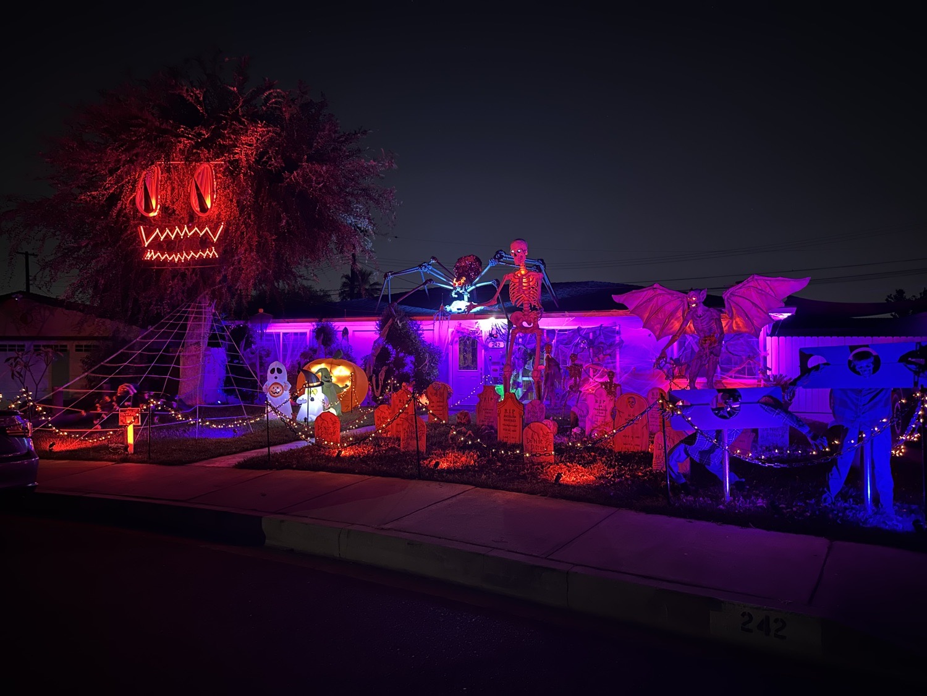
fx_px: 643
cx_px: 464
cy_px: 348
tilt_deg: +1.6
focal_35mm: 24
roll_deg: -0.4
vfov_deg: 56.8
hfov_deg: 71.6
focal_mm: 6.86
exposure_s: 1/8
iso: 800
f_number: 1.78
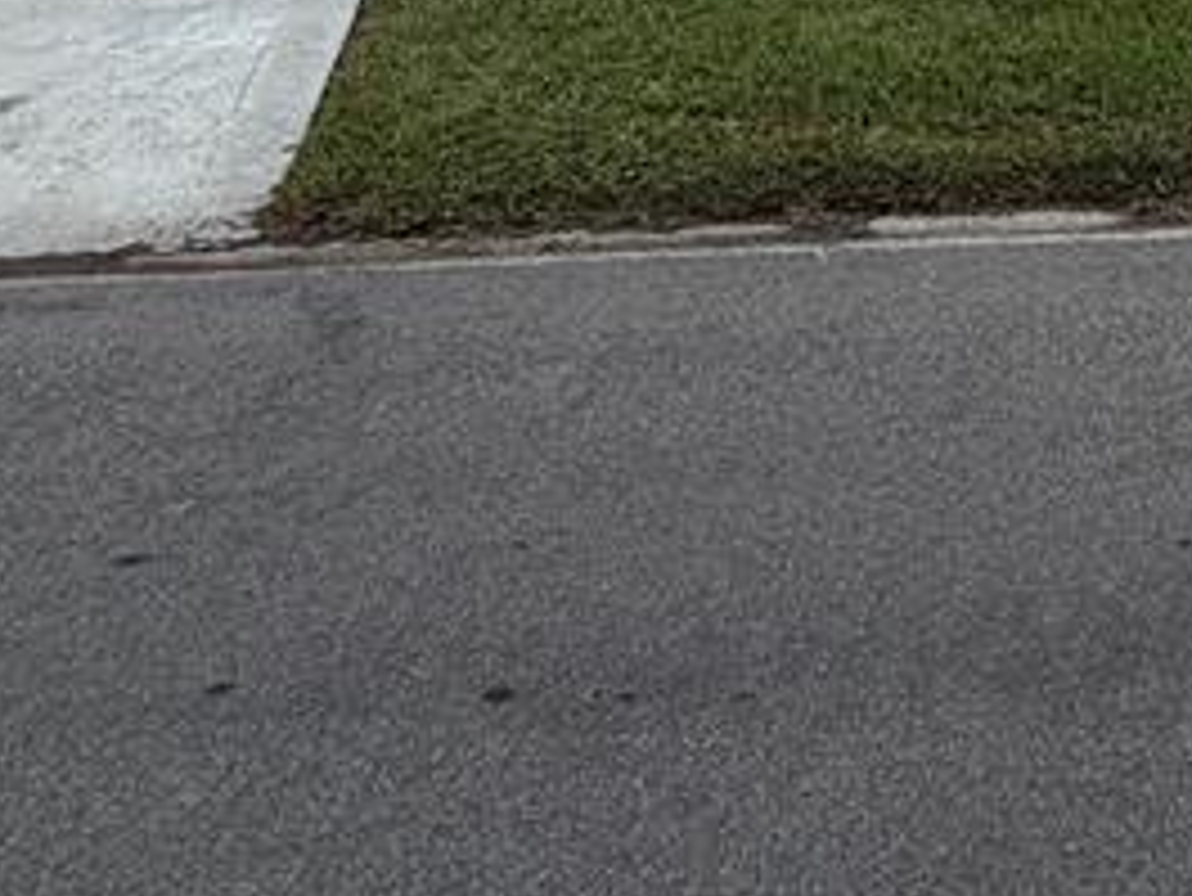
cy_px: -536
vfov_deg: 21.5
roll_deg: -0.5
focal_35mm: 54
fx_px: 1860
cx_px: 1475
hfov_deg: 29.8
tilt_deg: +2.2
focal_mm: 2.22
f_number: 2.2
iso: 20
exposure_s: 1/1259
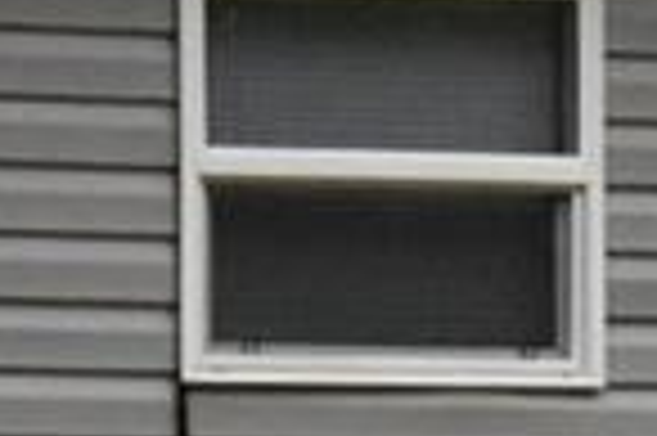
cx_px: 1534
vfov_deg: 2.6
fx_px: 9589
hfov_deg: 3.9
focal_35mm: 526
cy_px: 674
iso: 7200
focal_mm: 50
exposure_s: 1/4000
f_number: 5.6
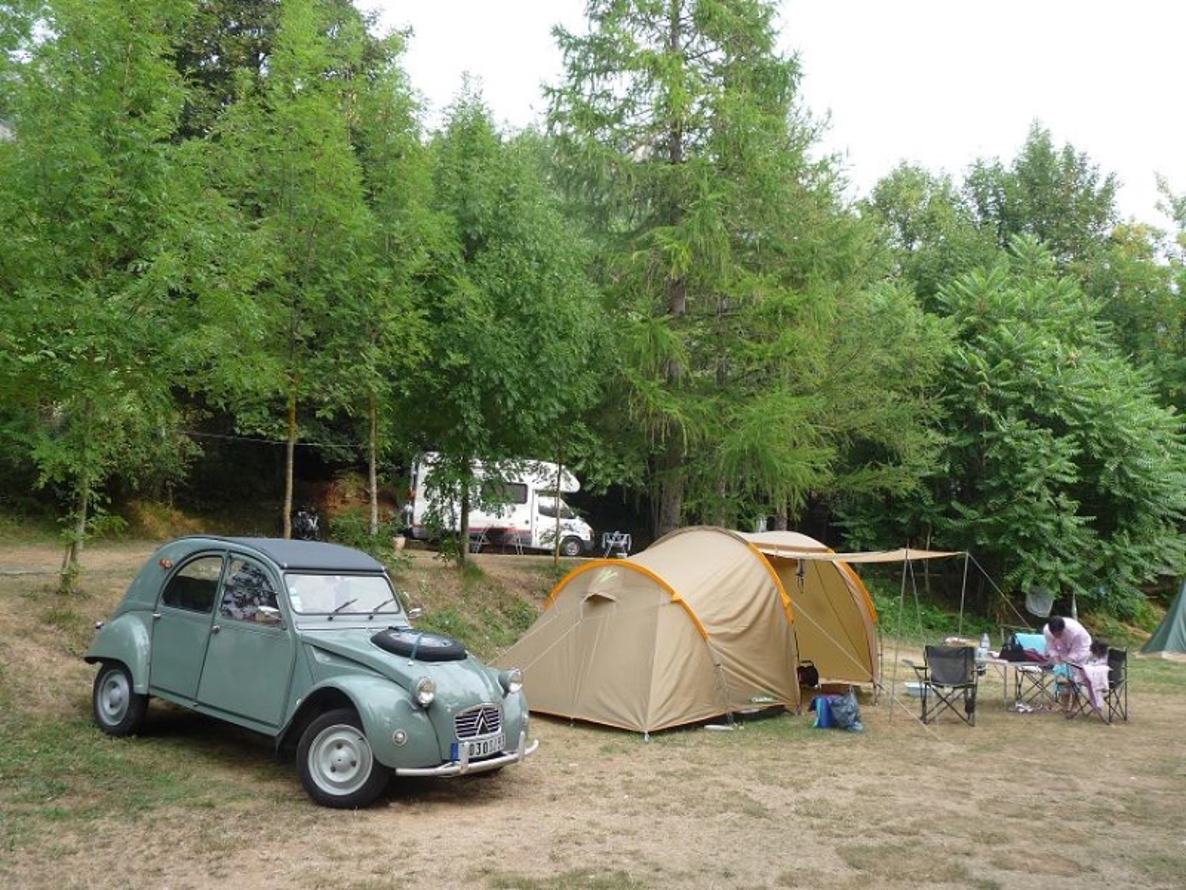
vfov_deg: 44.2
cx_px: 593
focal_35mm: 32
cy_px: 445
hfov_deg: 56.8
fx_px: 1096
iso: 100
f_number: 3.5
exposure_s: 1/100
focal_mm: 5.3
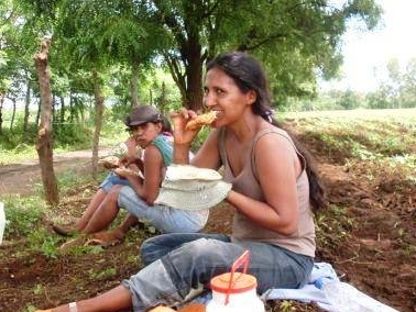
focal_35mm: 45
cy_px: 141
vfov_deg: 32.2
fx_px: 541
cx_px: 199
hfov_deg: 42.0
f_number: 2.8
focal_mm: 6.3
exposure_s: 1/250
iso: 80
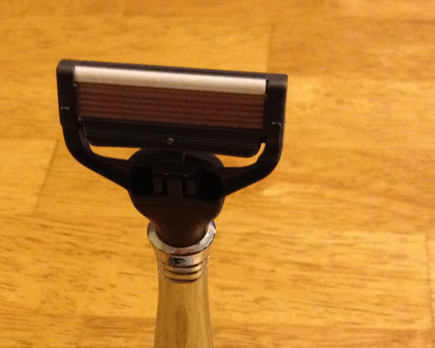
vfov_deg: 18.4
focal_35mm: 81
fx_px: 1043
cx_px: 208
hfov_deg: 23.6
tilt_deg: -48.9
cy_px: 365
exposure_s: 1/15
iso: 400
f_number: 2.4
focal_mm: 4.28
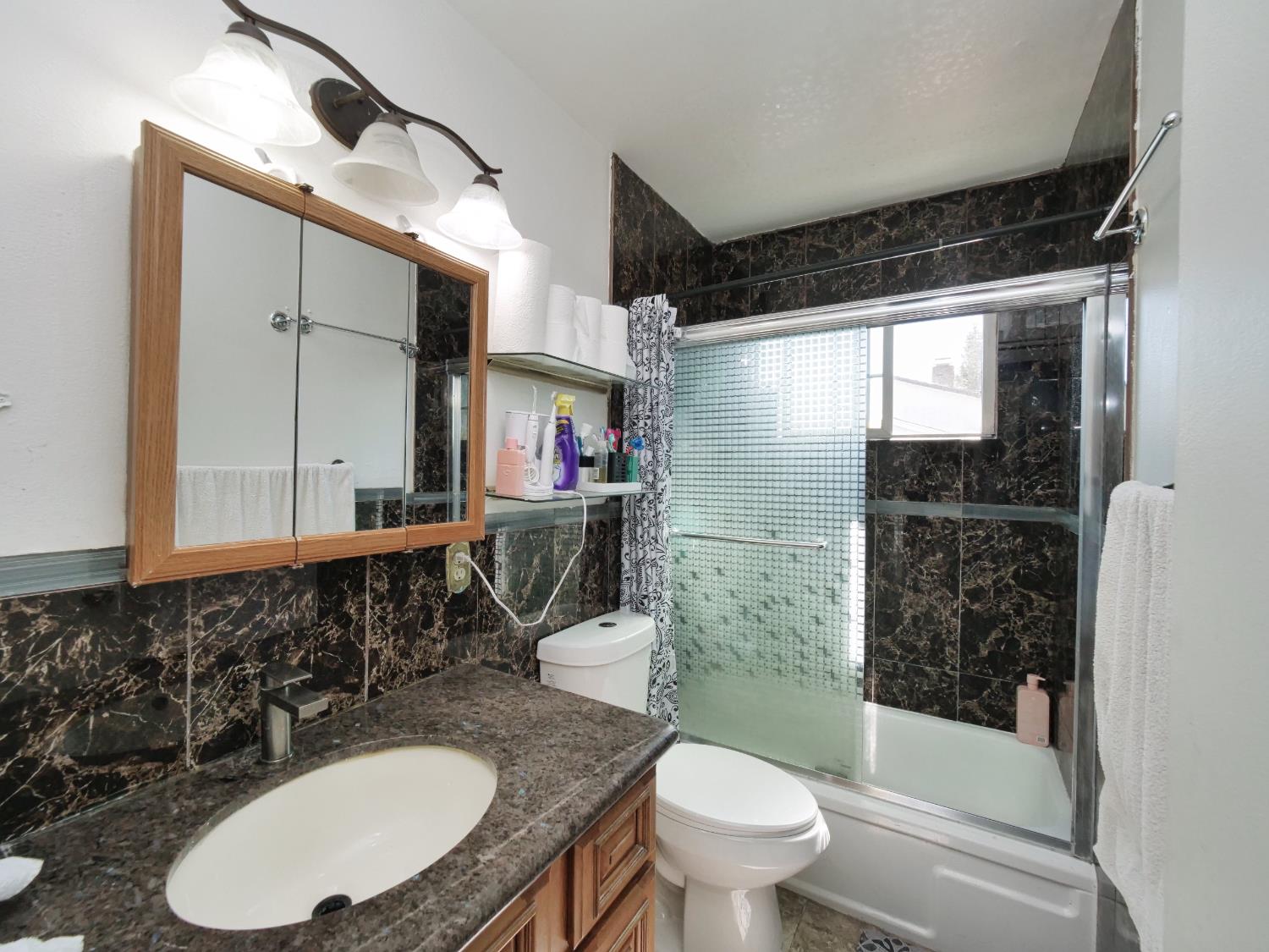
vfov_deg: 85.7
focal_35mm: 14
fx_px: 513
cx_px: 634
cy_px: 476
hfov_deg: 102.1
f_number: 7.1
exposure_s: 1/160
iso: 800
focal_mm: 7
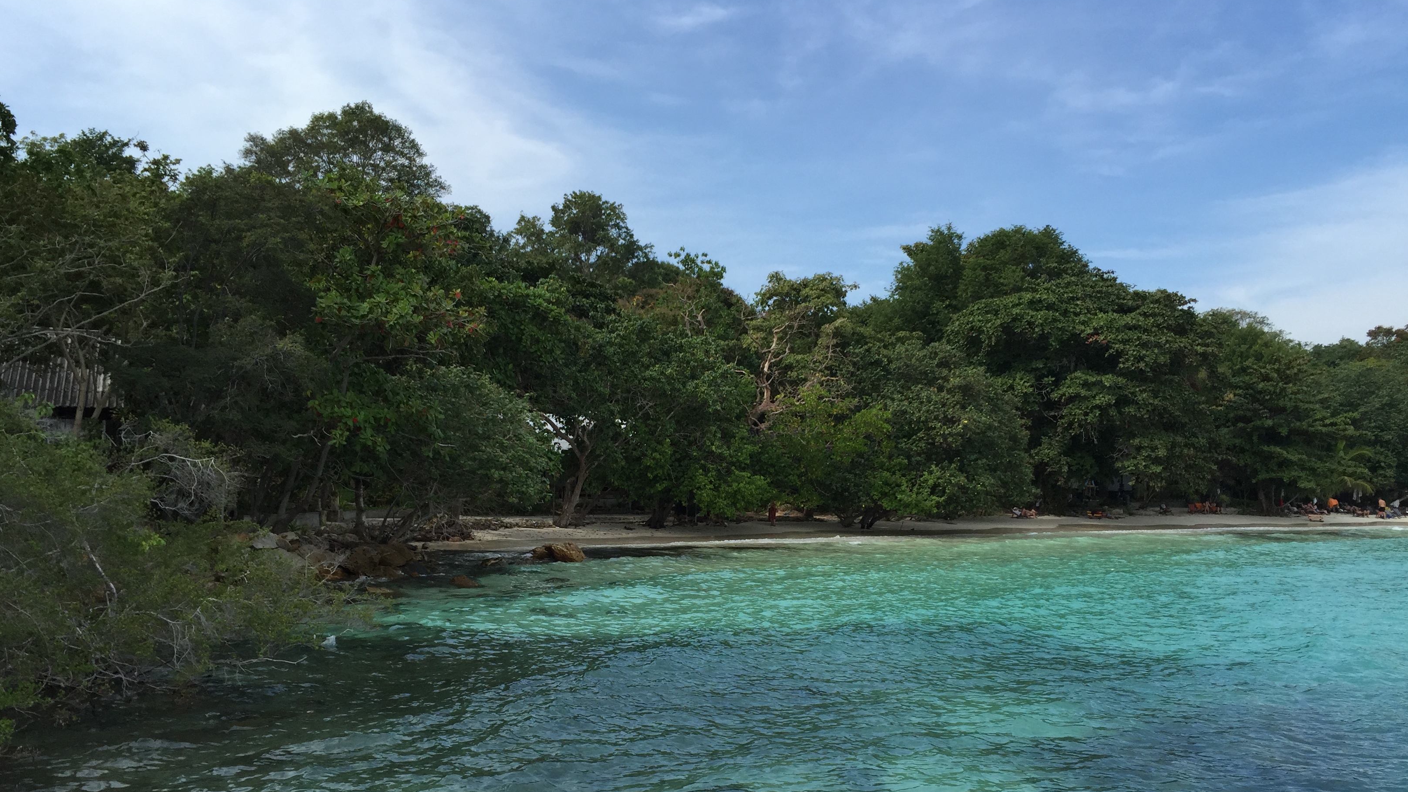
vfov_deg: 36.4
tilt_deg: -1.6
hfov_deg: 61.0
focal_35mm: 32
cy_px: 508
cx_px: 698
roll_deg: -1.2
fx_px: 1195
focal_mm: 4.15
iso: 32
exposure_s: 1/1647
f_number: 2.2
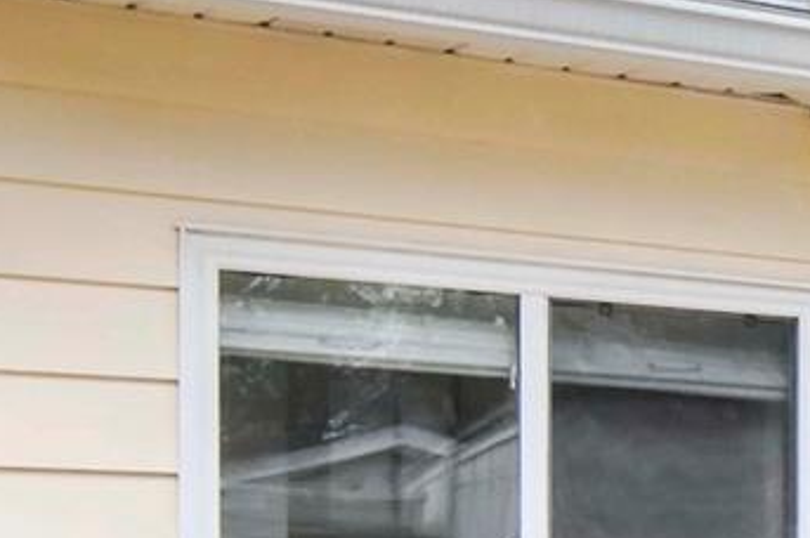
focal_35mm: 112
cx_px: 1384
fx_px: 2518
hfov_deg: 16.0
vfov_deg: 11.8
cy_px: 715
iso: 800
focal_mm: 16
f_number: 14
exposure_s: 1/200
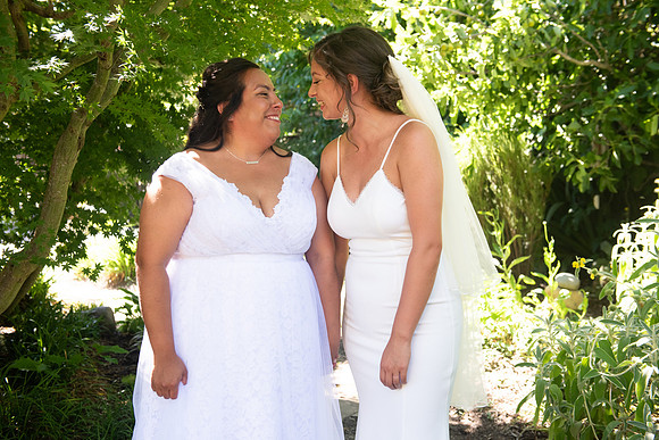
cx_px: 330
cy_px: 220
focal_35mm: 45
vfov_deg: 29.9
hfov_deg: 43.6
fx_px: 824
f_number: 4
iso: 640
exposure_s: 1/400
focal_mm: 45
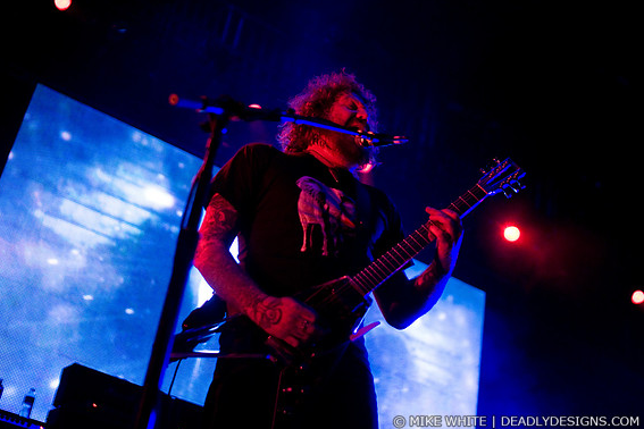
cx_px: 316
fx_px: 823
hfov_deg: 42.7
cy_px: 213
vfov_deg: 29.2
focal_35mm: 46
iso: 1000
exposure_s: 1/200
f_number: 2.2
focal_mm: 30
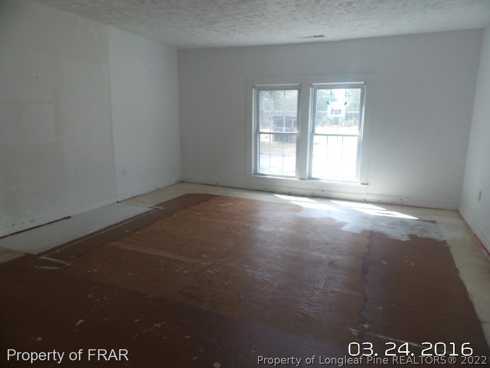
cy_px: 184
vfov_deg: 58.9
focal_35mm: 23
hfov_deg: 73.9
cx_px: 245
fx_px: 326
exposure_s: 1/80
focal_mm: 4.1
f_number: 4
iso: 100
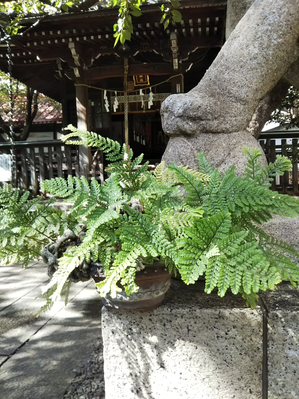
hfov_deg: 46.8
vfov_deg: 60.0
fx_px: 346
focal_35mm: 30
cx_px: 150
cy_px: 200
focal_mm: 4
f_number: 2.2
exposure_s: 1/120
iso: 32
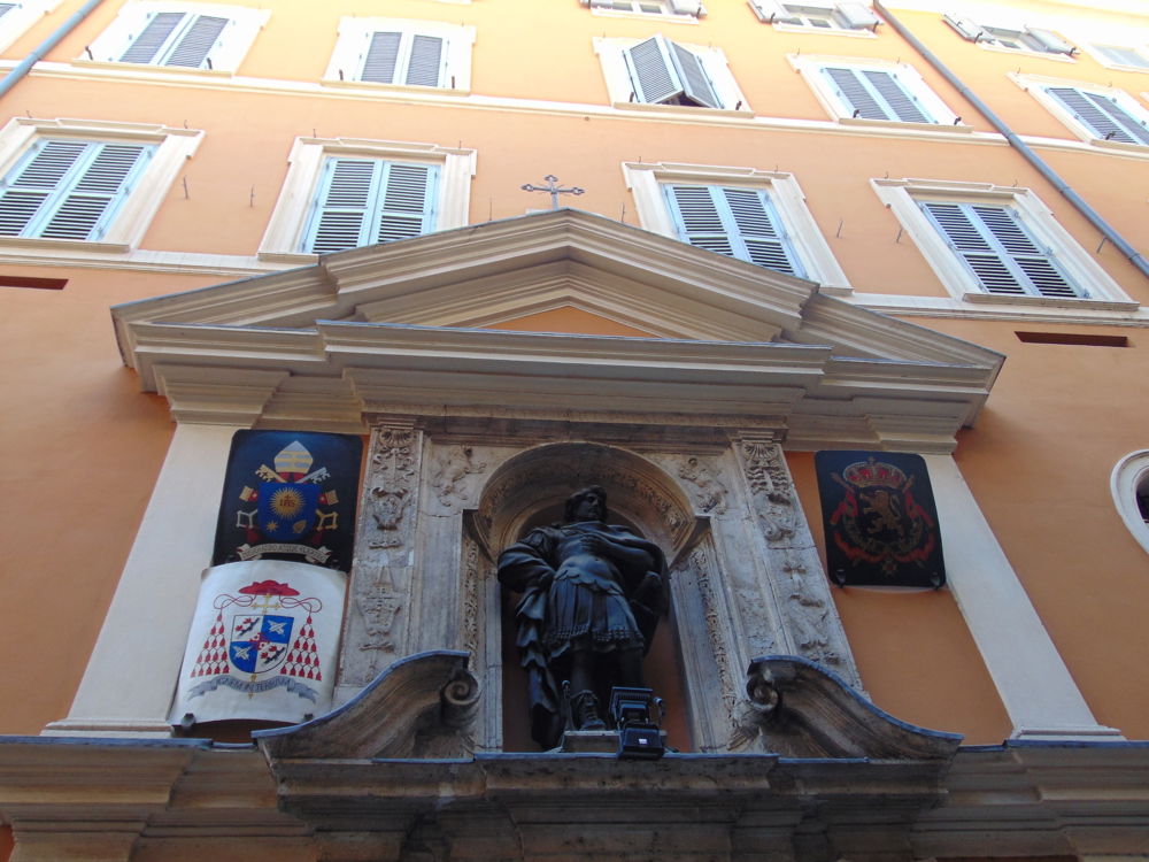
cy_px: 431
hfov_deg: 60.0
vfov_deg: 46.8
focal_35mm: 30
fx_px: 996
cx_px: 574
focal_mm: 5.4
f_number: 3.1
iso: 80
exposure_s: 1/80
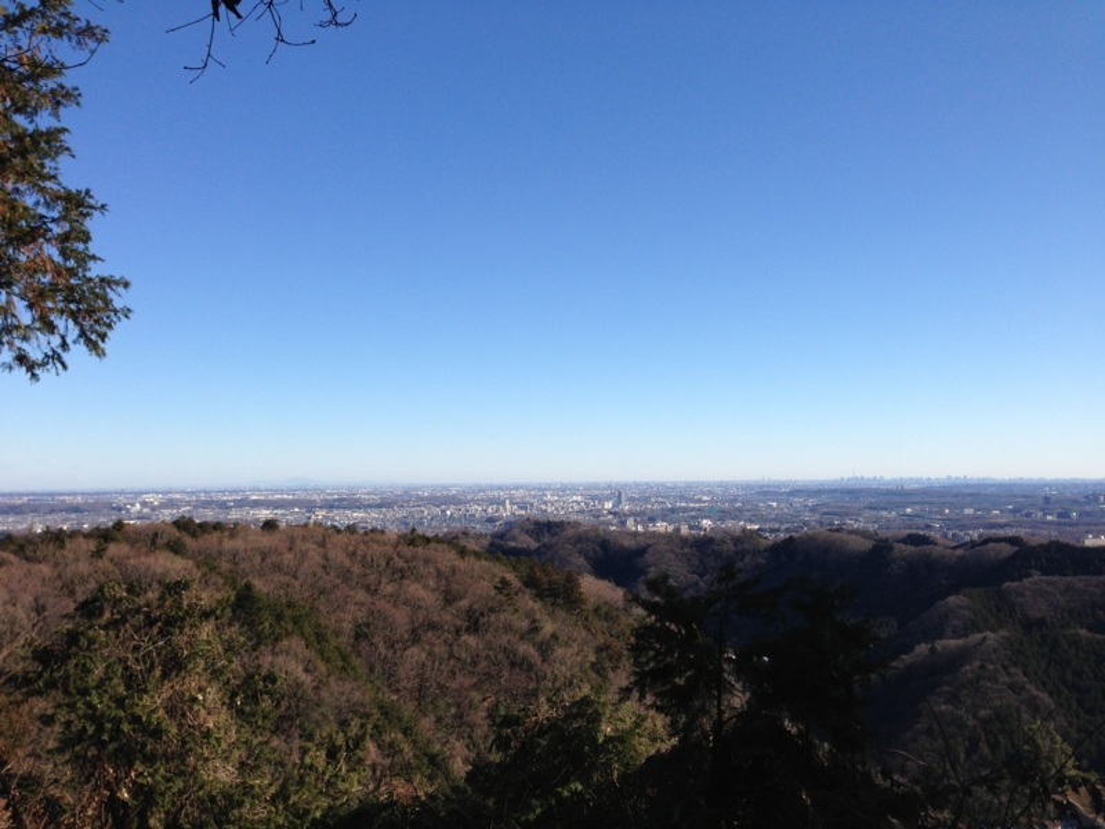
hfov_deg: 55.4
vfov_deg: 42.9
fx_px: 1053
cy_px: 414
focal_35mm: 33
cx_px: 552
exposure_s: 1/1466
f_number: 2.4
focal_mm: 4.13
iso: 50
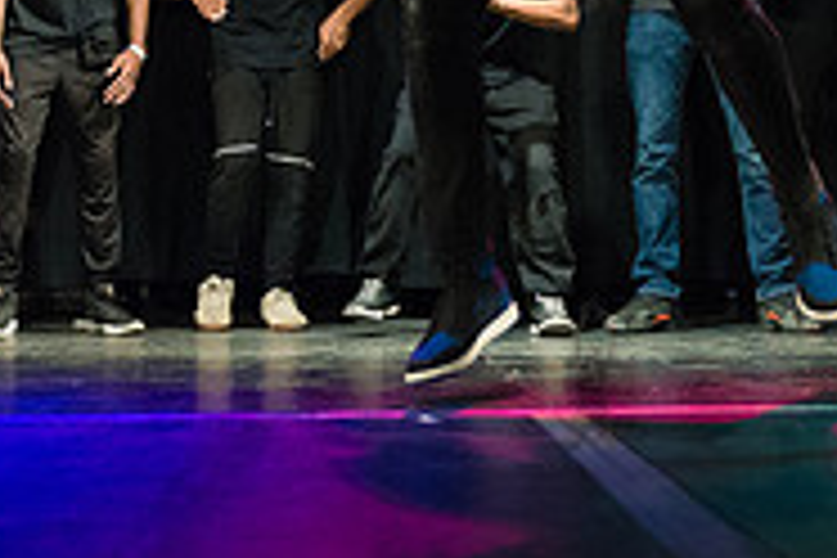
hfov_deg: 20.1
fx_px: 2348
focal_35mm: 101
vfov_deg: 13.3
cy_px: -65
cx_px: 590
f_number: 2.8
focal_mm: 31
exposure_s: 1/1000
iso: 4000
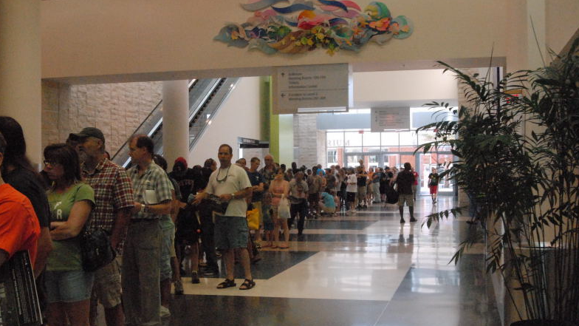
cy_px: 179
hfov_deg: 45.5
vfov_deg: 26.5
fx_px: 691
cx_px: 292
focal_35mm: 45
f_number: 10
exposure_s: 1/350
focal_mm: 28
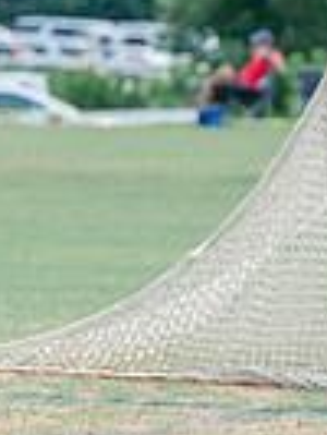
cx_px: 731
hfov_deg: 1.8
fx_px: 10639
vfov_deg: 2.3
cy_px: 226
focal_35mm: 846
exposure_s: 1/1600
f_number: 5
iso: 400
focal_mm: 170
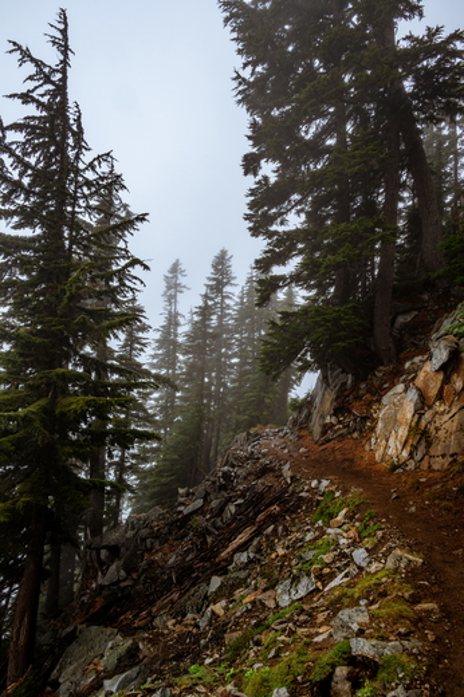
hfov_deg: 53.1
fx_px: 465
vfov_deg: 73.8
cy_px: 348
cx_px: 232
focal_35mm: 24
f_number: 14
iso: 320
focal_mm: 24
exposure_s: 1/125
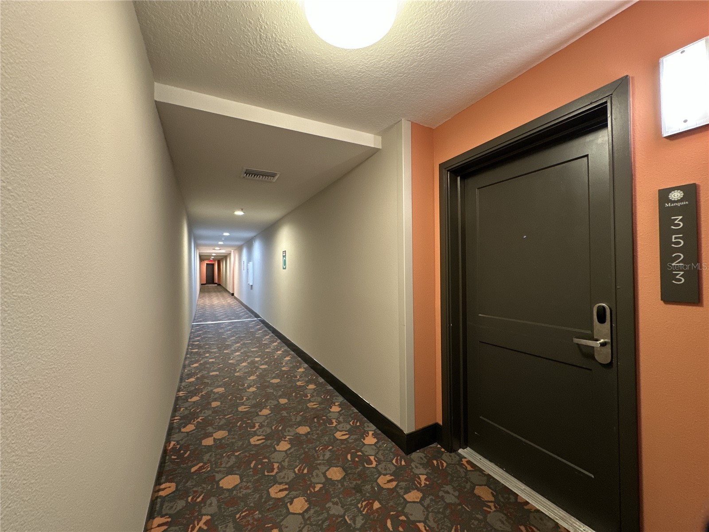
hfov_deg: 102.1
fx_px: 287
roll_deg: +0.2
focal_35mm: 14
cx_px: 354
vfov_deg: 85.7
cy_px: 266
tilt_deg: +0.6
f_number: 2.2
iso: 640
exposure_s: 1/60
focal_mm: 2.22
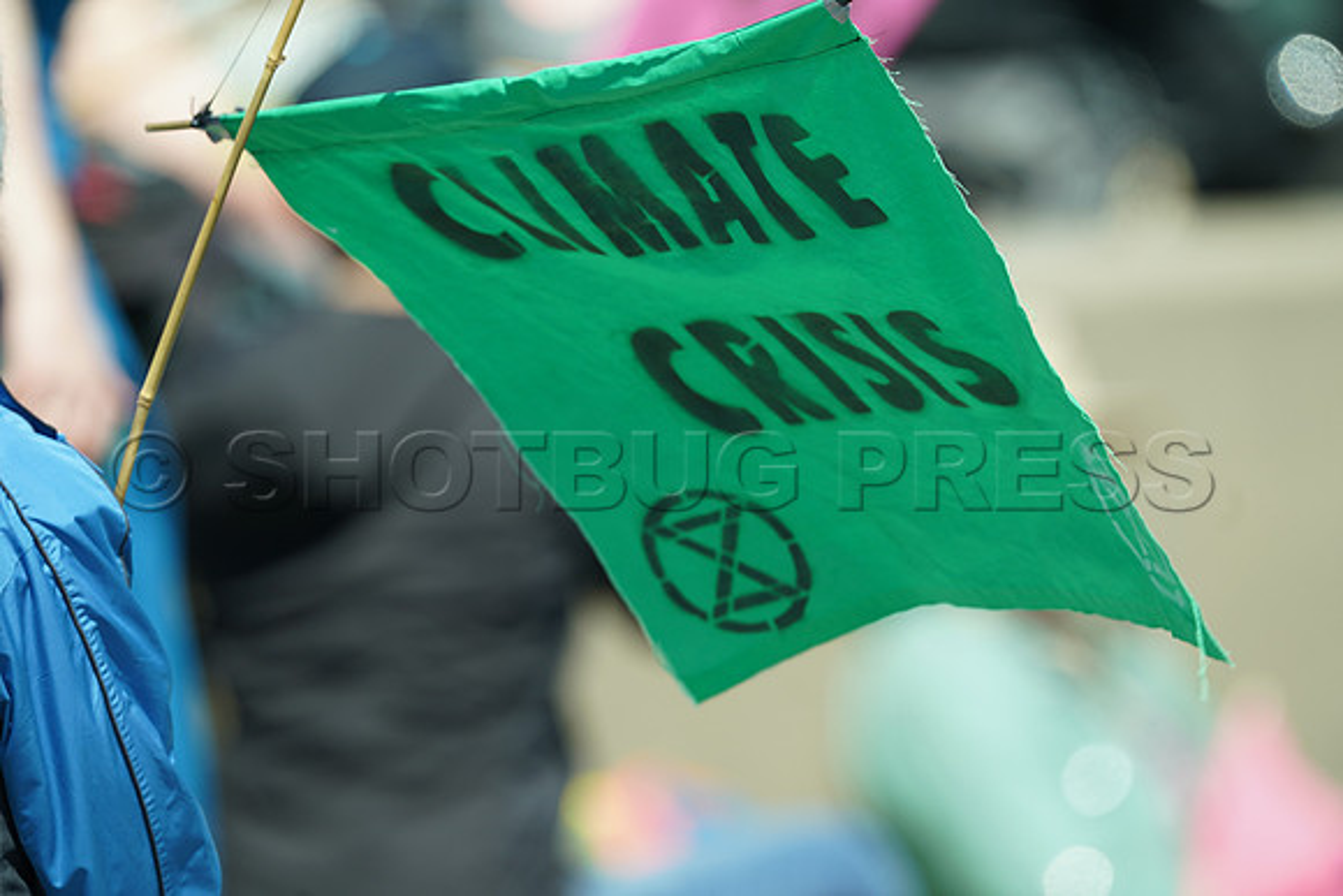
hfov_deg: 2.5
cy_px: 448
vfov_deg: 1.6
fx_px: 31343
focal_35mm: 840
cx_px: 672
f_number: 6.3
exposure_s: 1/320
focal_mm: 840
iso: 160
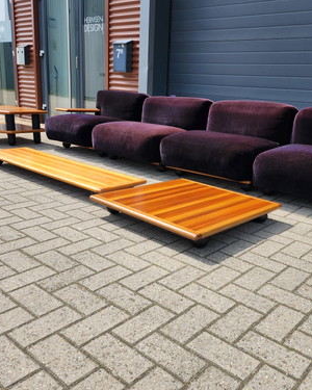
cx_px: 176
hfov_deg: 45.7
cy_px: 199
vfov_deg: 55.7
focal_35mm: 32
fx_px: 369
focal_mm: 5
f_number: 1.8
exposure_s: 1/1529
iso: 50
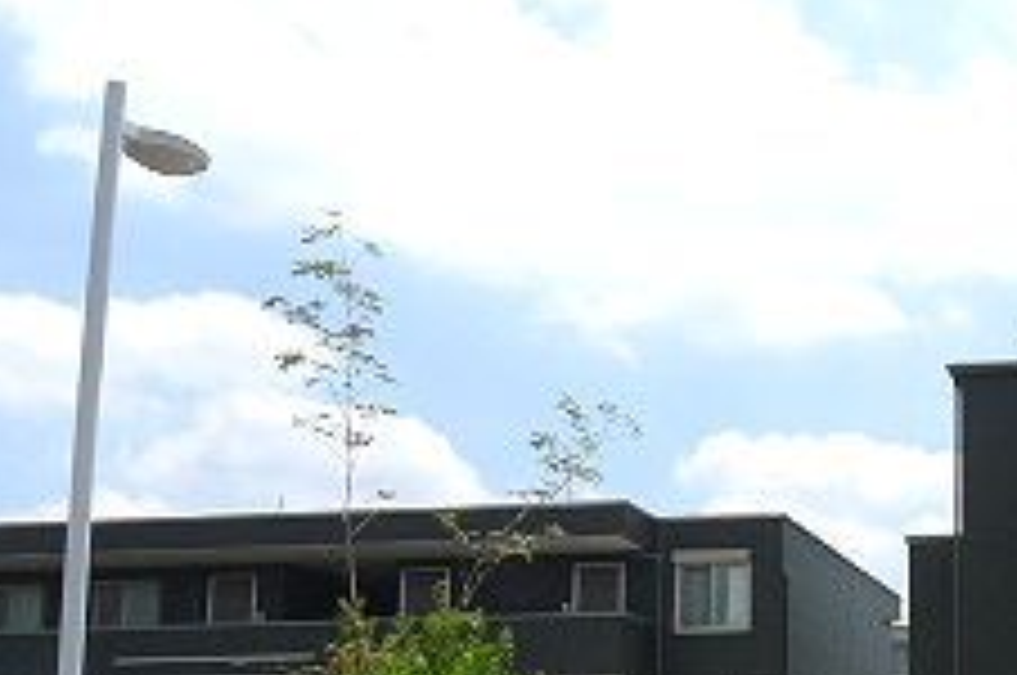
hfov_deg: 26.1
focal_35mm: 68
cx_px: 1260
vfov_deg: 19.5
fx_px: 1918
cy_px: 652
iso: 80
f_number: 4
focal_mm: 5.1
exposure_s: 1/800
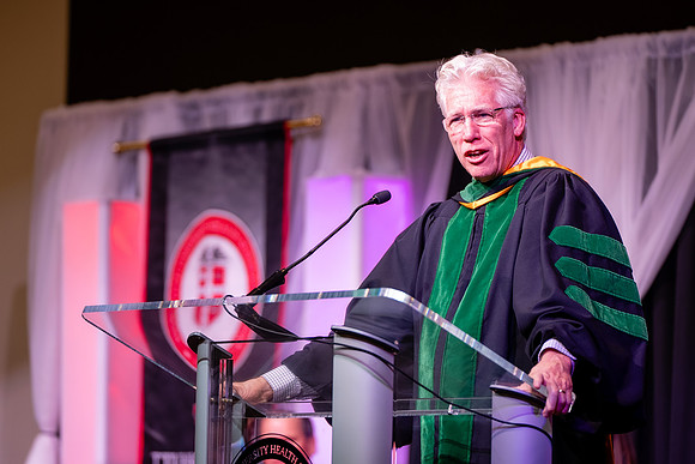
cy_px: 232
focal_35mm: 171
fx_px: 3305
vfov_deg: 8.0
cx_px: 348
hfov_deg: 12.0
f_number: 2.8
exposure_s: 1/200
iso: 250
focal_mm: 149
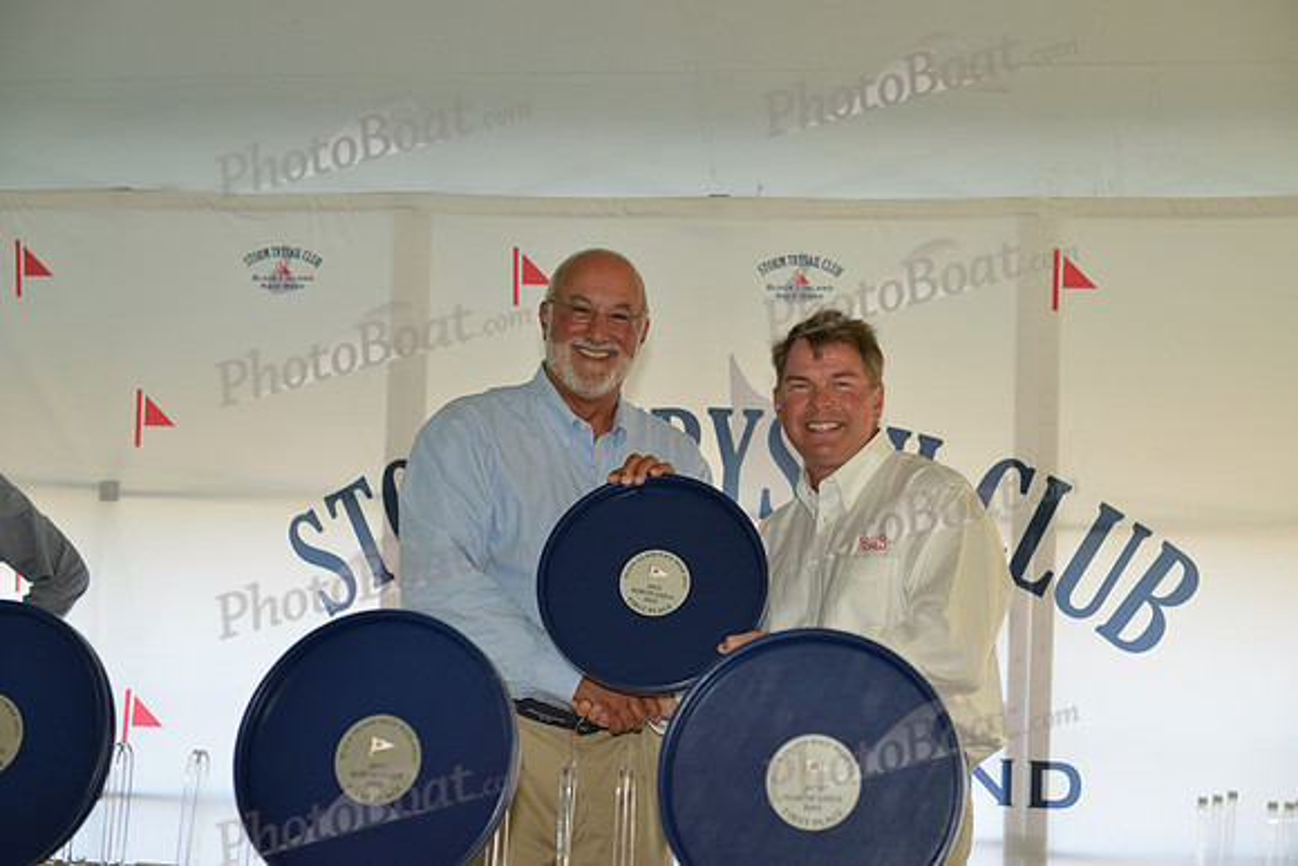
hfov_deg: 28.8
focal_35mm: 70
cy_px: 433
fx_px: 2524
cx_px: 649
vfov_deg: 19.5
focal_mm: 70
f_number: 4
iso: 1000
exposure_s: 1/320
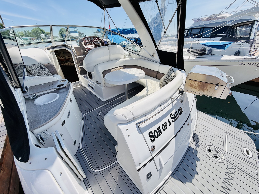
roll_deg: +2.0
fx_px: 105
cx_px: 130
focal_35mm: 14
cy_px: 97
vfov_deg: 85.7
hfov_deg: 102.1
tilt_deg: -28.2
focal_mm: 2.22
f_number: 2.2
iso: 20
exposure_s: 1/1050
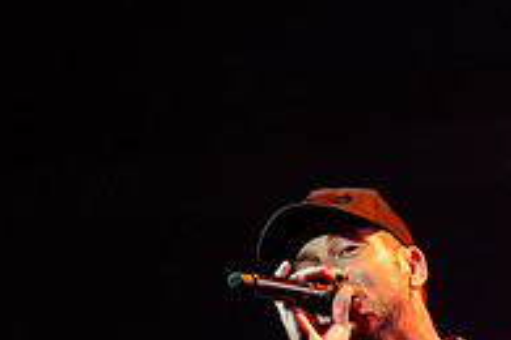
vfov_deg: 3.0
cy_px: 543
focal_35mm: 456
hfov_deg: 4.5
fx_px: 6472
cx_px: 362
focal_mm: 130
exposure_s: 1/640
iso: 1600
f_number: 3.5
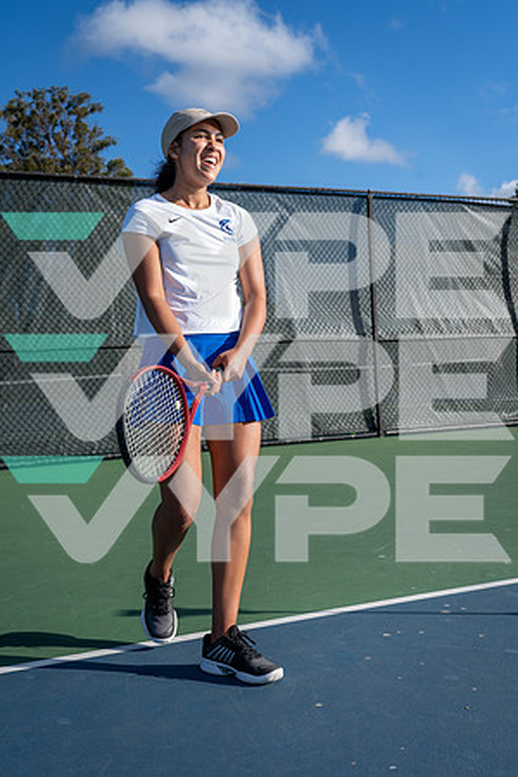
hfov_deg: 35.1
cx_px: 259
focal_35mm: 38
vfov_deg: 50.7
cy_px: 388
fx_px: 820
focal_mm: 38
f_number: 8
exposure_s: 1/250
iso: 100
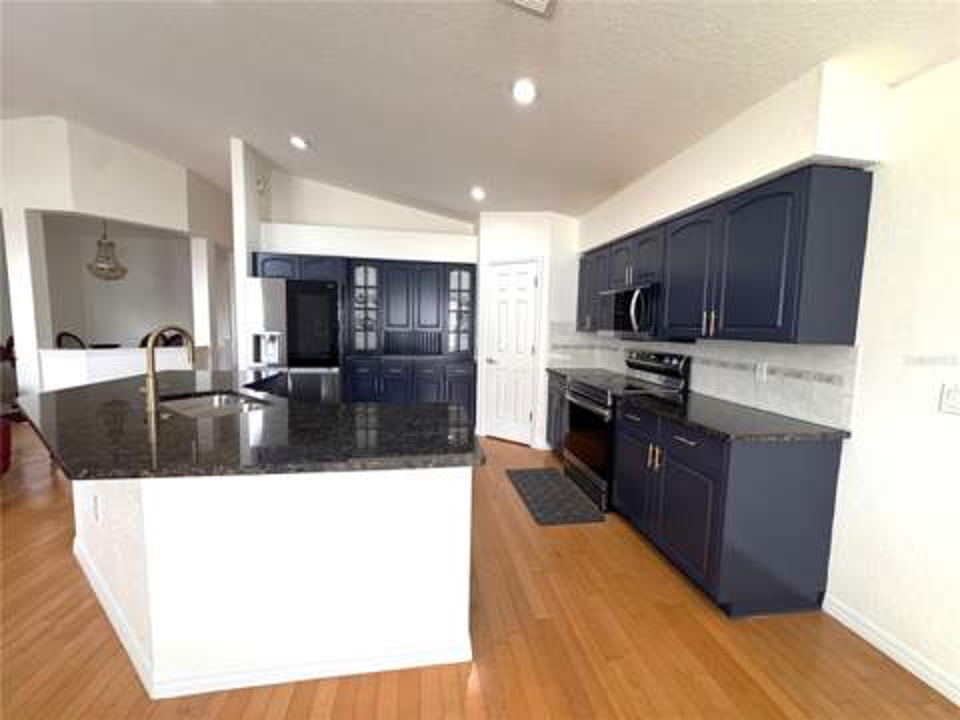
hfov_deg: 102.1
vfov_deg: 85.7
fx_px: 388
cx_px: 480
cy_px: 360
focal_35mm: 14
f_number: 2.2
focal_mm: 2.22
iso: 320
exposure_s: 1/120
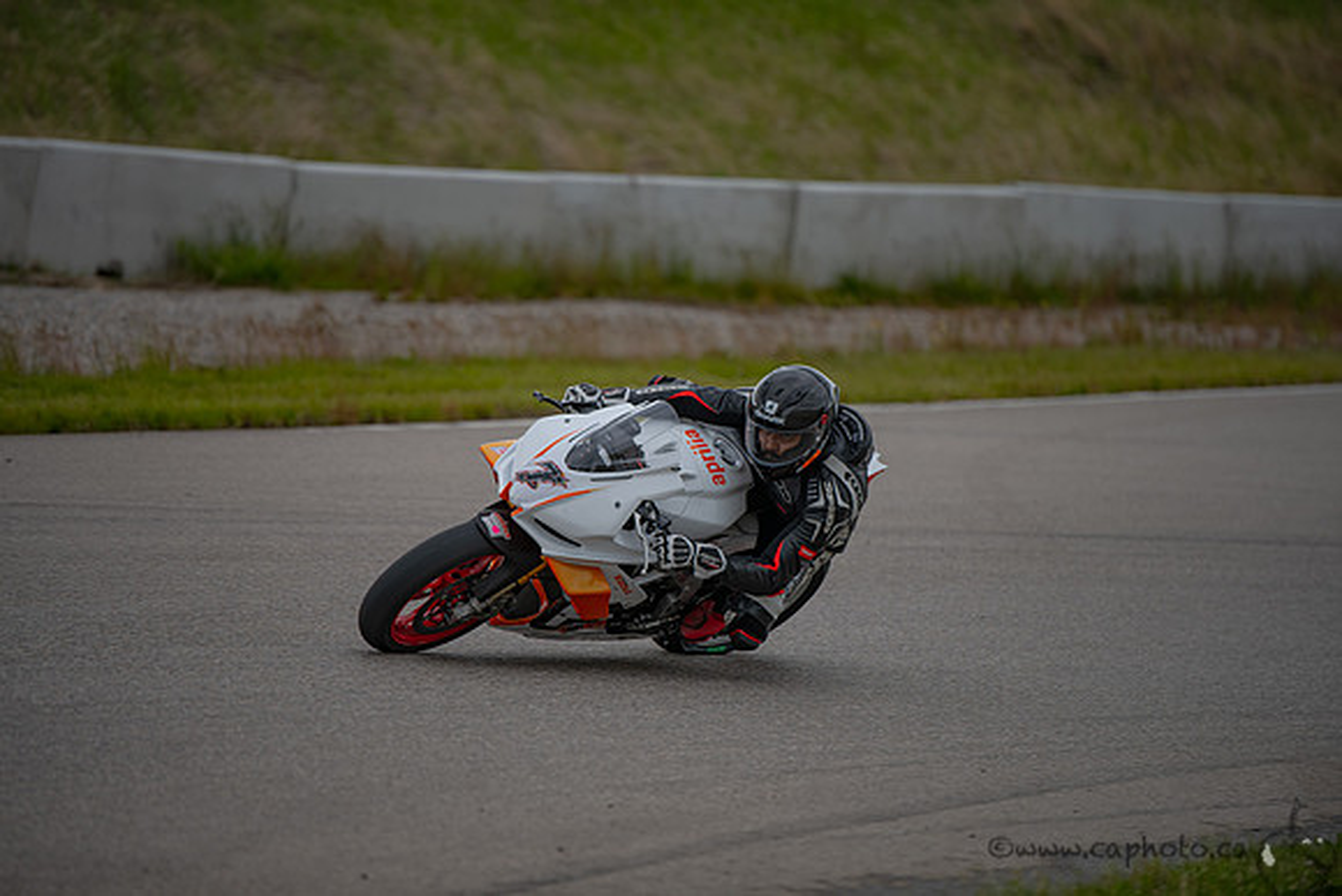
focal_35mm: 200
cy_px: 448
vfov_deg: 6.9
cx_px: 671
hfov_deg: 10.3
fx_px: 7457
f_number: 2.8
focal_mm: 200
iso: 100
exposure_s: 1/1600
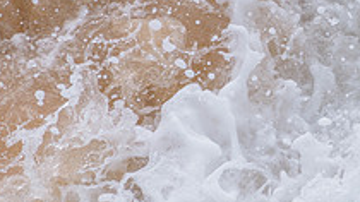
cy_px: 183
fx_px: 16968
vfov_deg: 0.7
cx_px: 517
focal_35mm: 1778
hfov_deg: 1.2
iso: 200
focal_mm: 500
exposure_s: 1/2000
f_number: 5.6
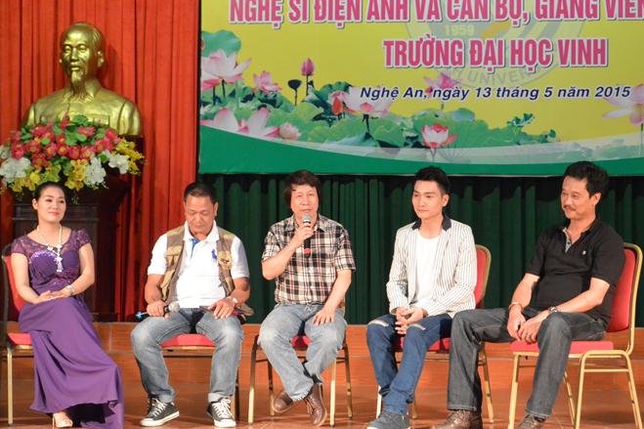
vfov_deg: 15.9
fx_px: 1538
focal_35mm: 86
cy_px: 221
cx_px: 319
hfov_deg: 23.7
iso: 1600
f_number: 5.6
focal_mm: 30
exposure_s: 1/30
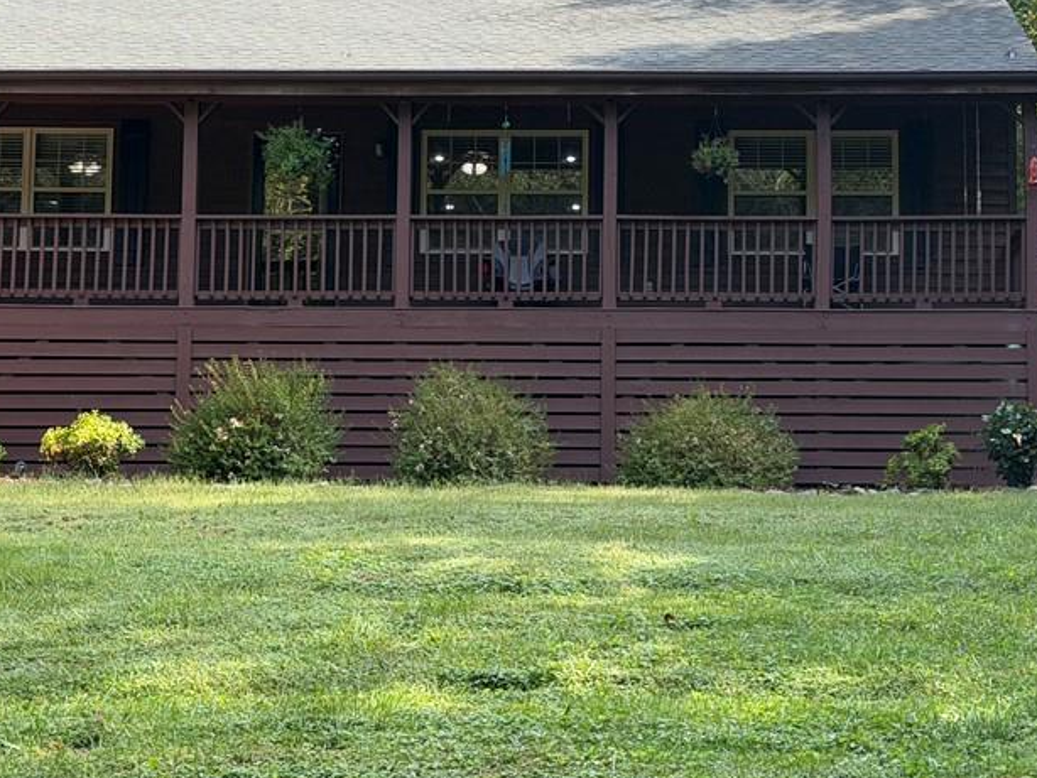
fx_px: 2398
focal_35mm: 80
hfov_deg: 24.4
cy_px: 236
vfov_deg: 18.4
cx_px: 549
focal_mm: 6.76
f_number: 1.78
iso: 100
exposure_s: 1/687
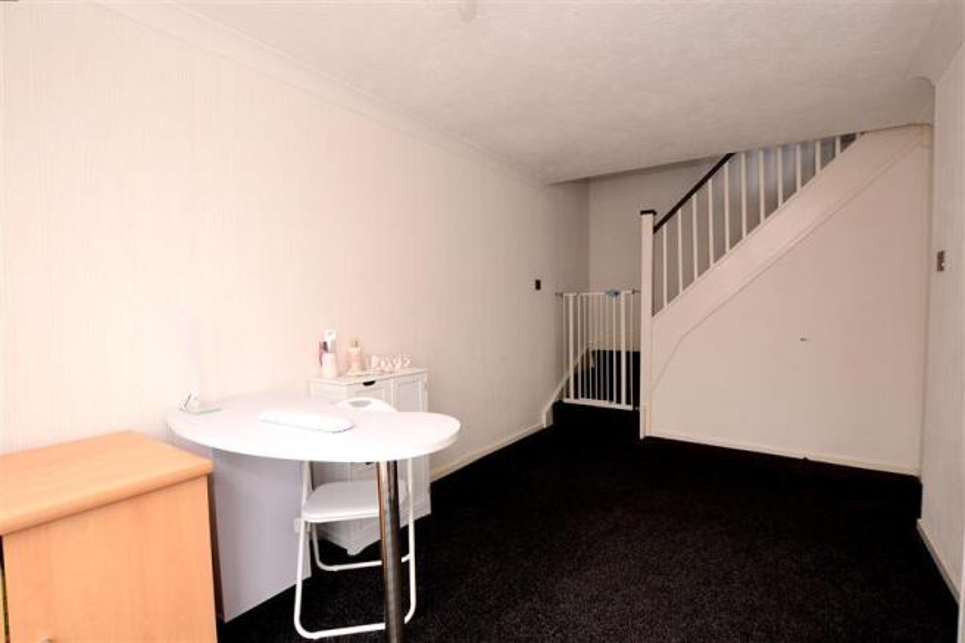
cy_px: 322
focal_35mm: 16
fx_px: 442
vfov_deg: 72.0
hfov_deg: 95.0
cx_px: 482
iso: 400
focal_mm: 11
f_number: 6.3
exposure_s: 1.3
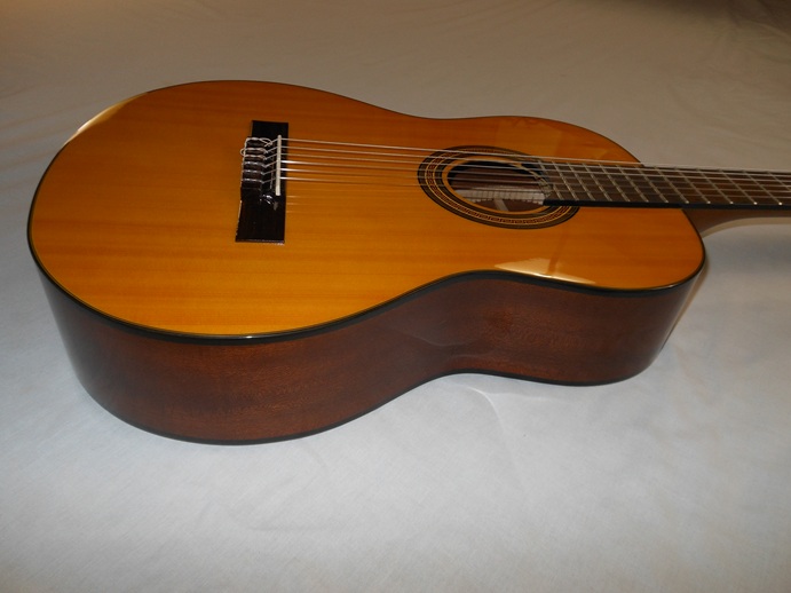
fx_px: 571
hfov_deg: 69.4
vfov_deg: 54.9
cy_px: 296
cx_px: 396
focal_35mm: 25
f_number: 3.2
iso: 80
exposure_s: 1/25
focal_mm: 4.5
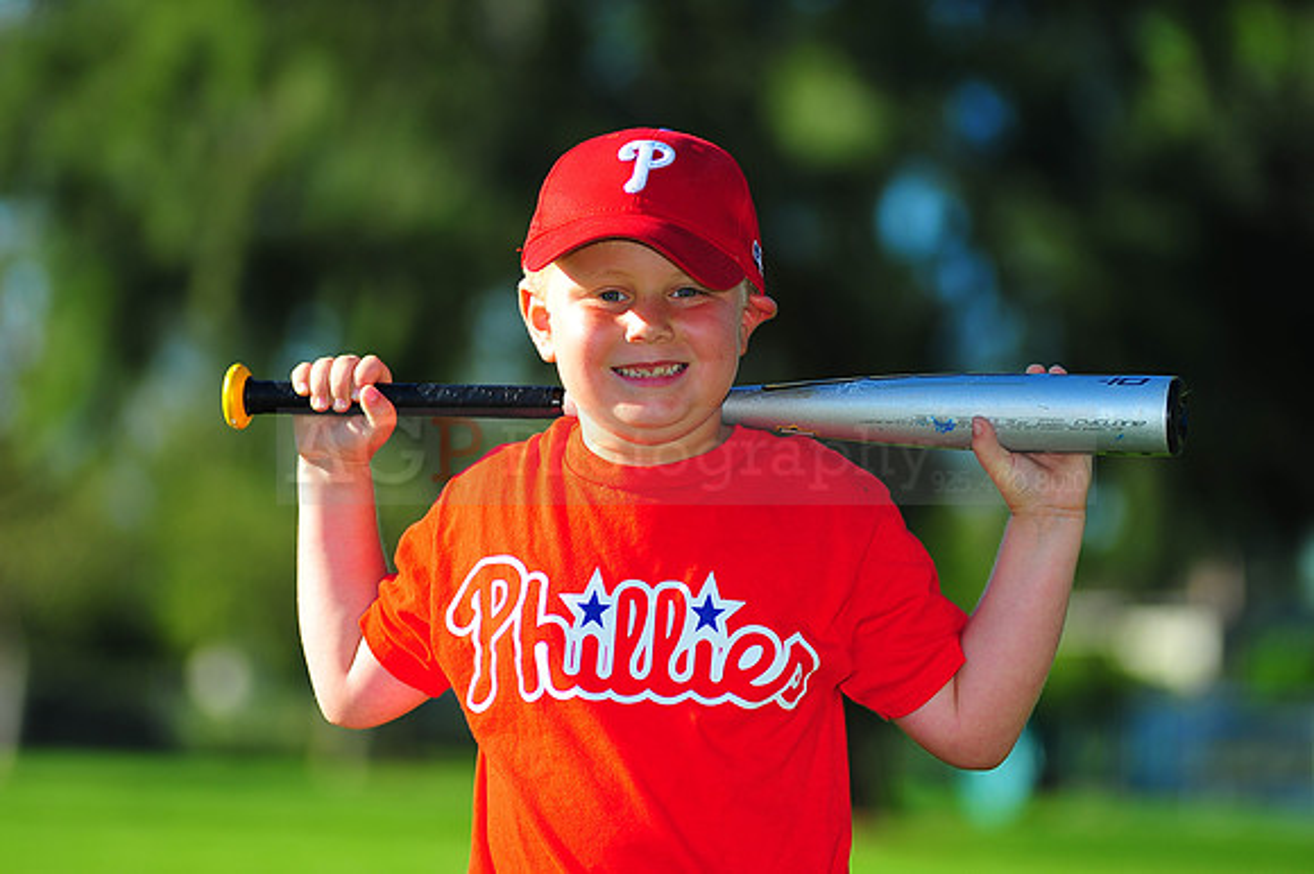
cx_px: 657
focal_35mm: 180
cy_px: 437
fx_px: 6566
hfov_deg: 11.4
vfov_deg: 7.6
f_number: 4
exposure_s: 1/1000
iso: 200
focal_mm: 180
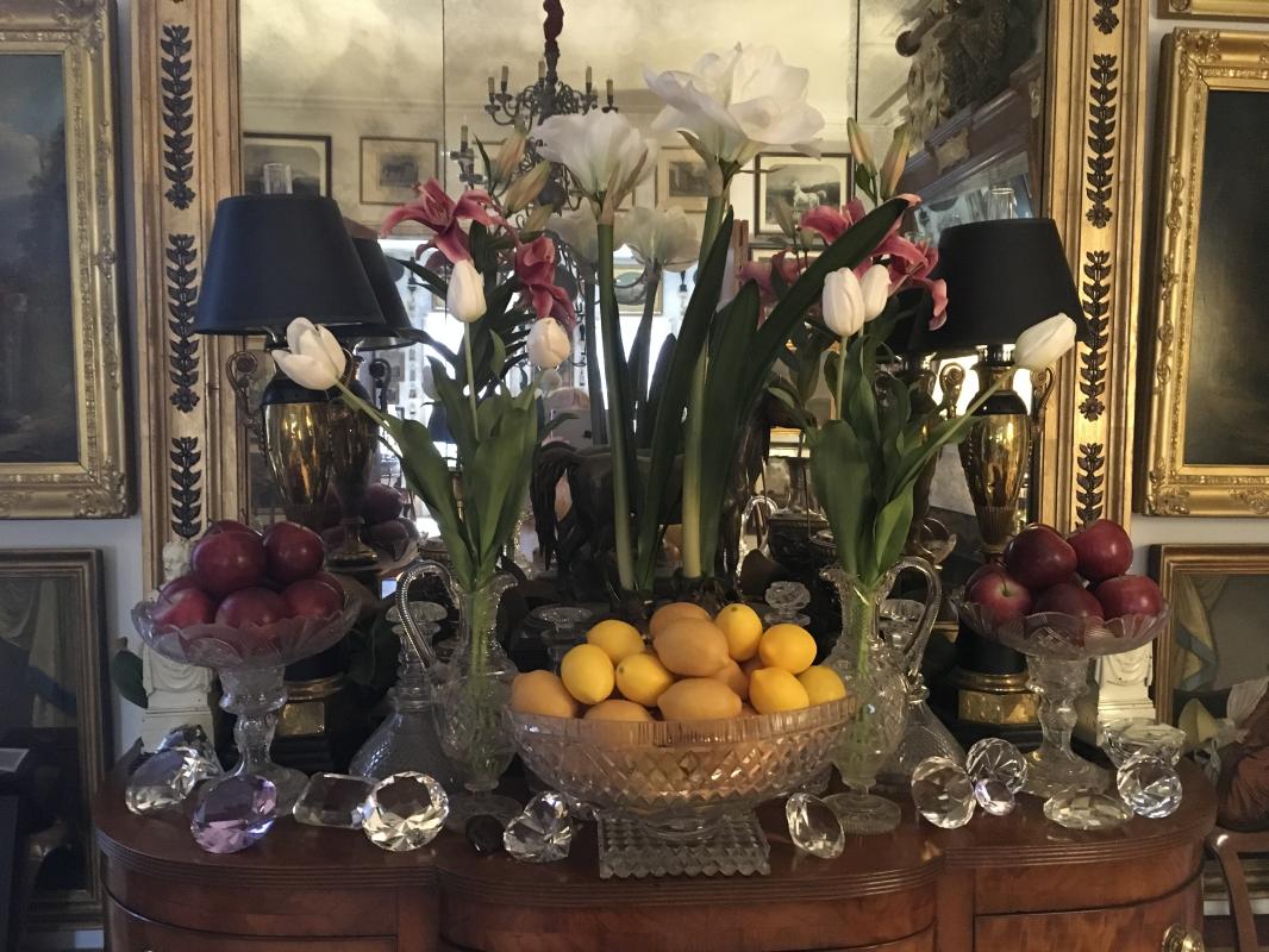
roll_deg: -0.4
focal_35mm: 29
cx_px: 634
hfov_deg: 61.6
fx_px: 1063
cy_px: 476
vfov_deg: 48.2
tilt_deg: -2.3
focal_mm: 4.15
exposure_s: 1/15
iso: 320
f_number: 2.2
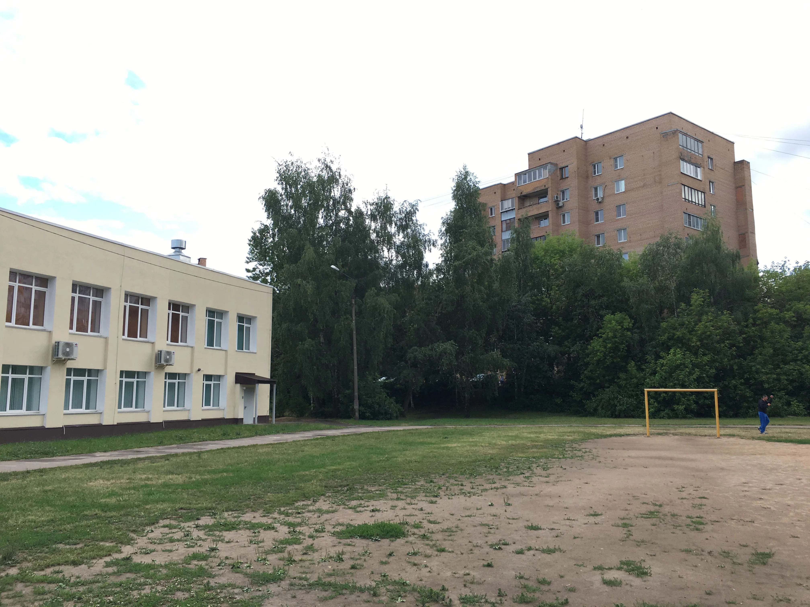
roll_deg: -0.2
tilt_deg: +7.5
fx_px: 679
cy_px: 304
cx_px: 405
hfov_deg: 61.7
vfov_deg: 48.2
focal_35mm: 29
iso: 25
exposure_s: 1/334
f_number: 2.2
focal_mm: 4.15
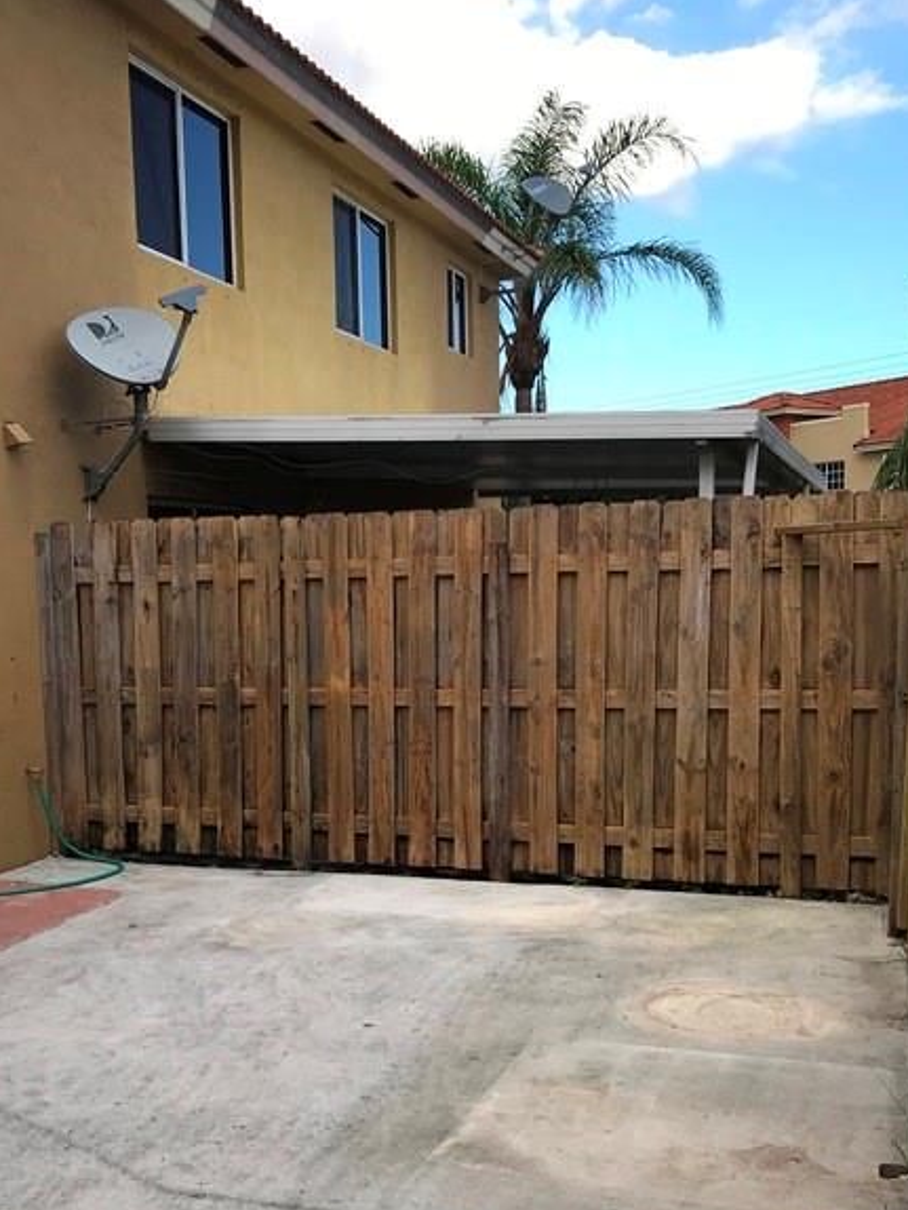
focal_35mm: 39
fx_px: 1363
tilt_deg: -6.1
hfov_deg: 36.7
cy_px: 725
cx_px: 356
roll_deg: +2.0
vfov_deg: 47.6
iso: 20
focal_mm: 3.99
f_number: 1.8
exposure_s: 1/785
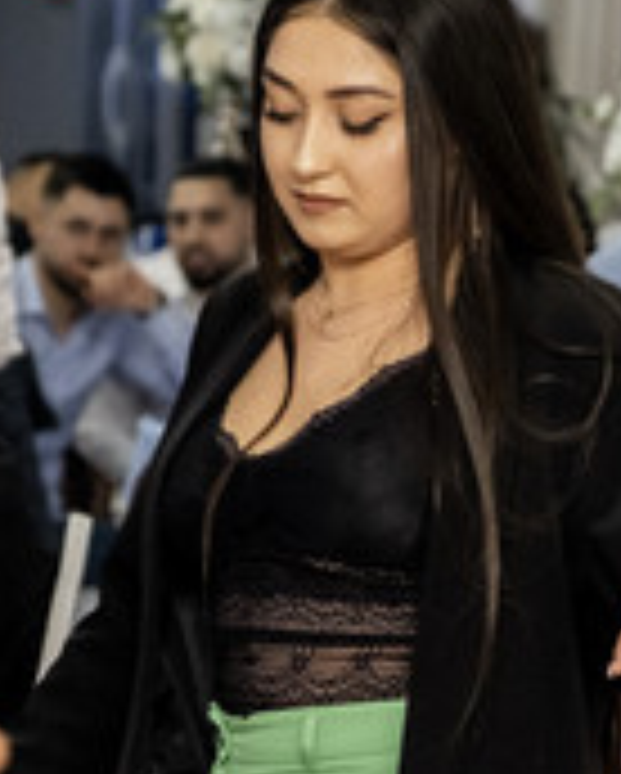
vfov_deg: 6.7
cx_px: 418
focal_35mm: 290
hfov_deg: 5.3
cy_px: 430
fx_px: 6651
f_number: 2.8
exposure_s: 1/160
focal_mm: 55
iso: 1250
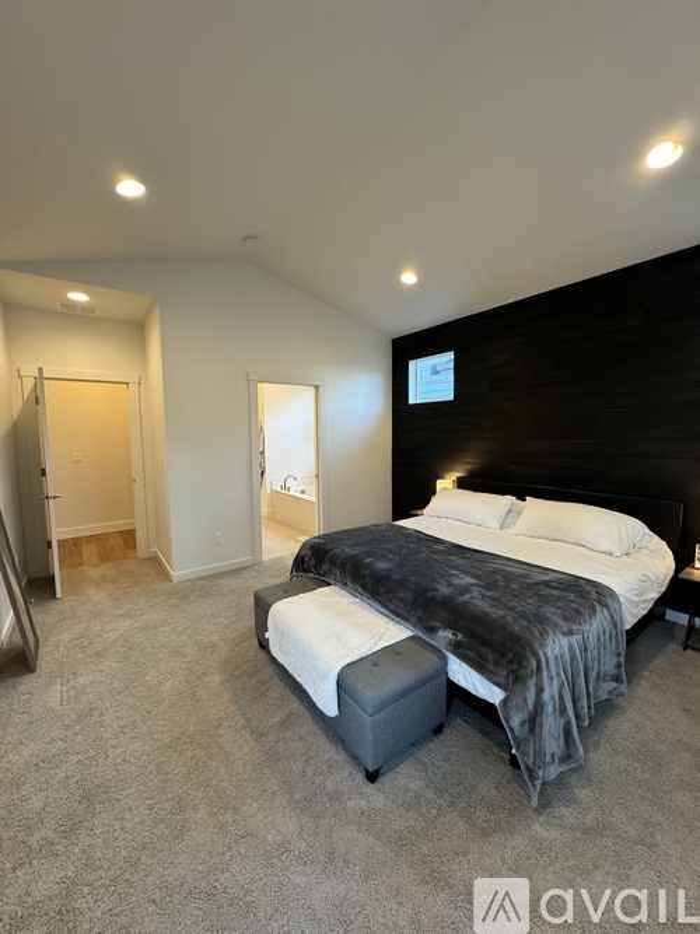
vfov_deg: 102.1
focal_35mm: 14
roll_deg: +0.5
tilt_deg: -4.9
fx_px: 378
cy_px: 467
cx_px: 350
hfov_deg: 85.7
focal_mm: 2.22
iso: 250
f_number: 2.2
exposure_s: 1/120
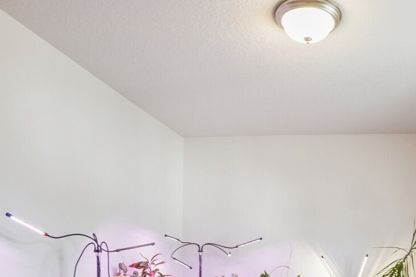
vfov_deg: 33.3
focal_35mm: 37
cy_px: 268
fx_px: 427
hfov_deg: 48.9
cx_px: 332
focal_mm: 16
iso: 400
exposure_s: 1/10
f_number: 8
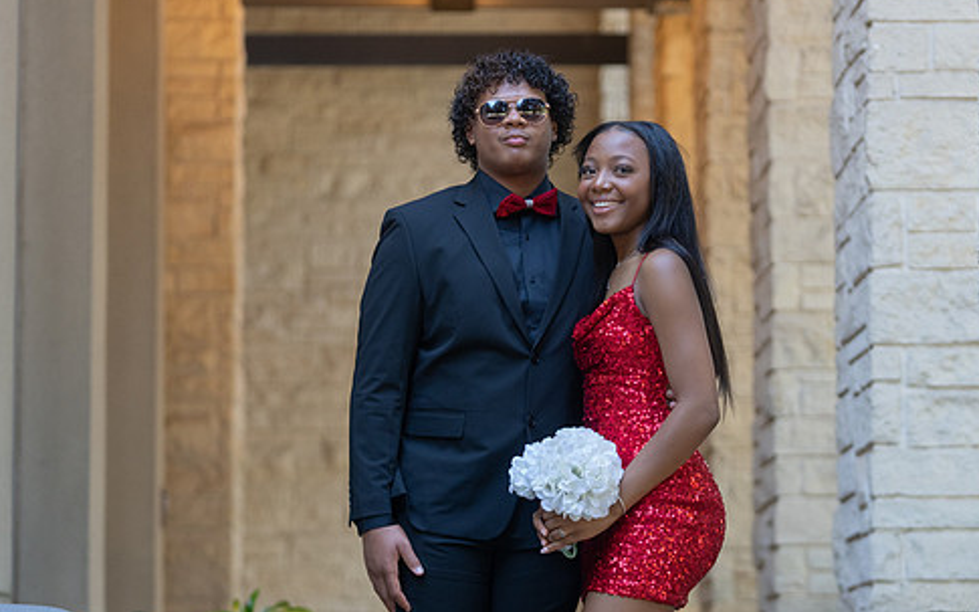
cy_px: 329
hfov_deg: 15.5
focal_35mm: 135
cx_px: 536
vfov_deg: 9.7
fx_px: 3602
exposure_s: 1/320
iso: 1250
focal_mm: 92
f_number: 2.8
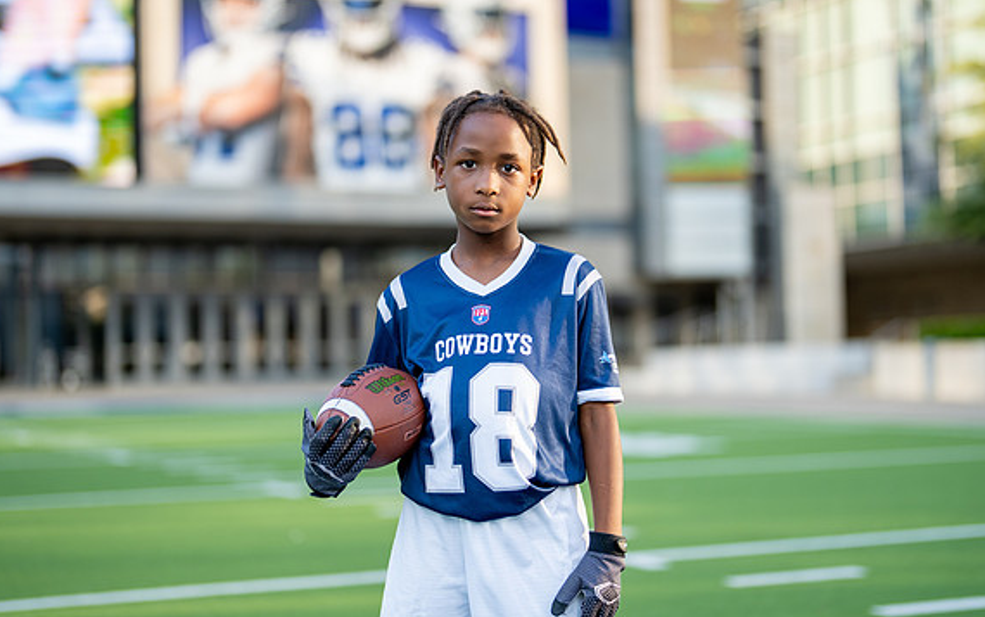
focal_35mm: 67
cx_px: 505
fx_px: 1800
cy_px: 296
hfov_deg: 30.6
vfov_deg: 19.5
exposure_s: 1/1600
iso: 100
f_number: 1.2
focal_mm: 50
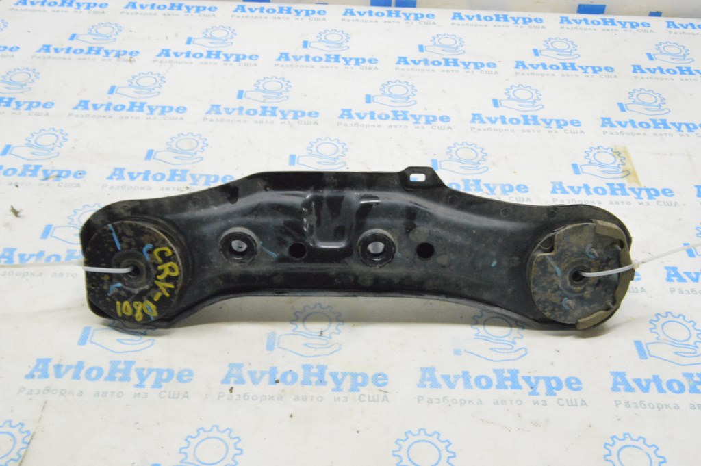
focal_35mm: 39
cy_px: 233
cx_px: 350
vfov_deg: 34.2
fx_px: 759
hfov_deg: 49.6
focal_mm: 26
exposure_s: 1/15
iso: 6400
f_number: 20
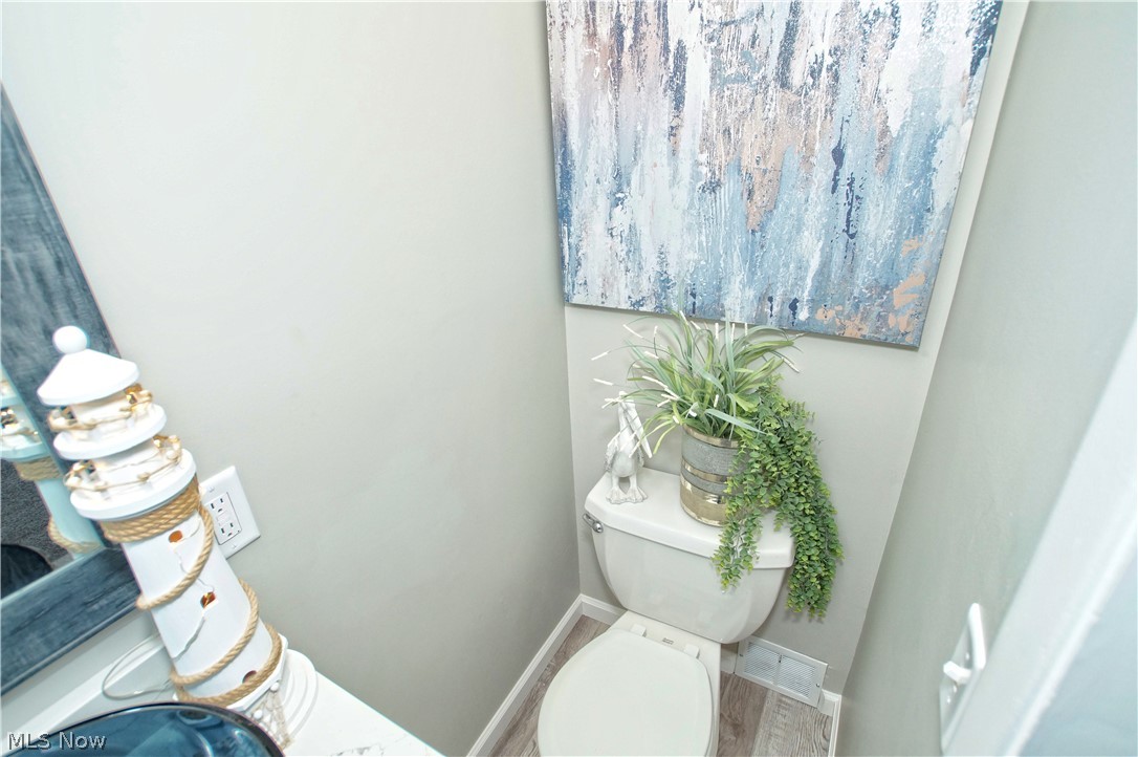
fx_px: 521
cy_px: 378
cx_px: 569
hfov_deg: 95.0
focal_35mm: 16
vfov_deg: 72.0
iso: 640
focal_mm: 11
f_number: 4.5
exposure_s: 1/160
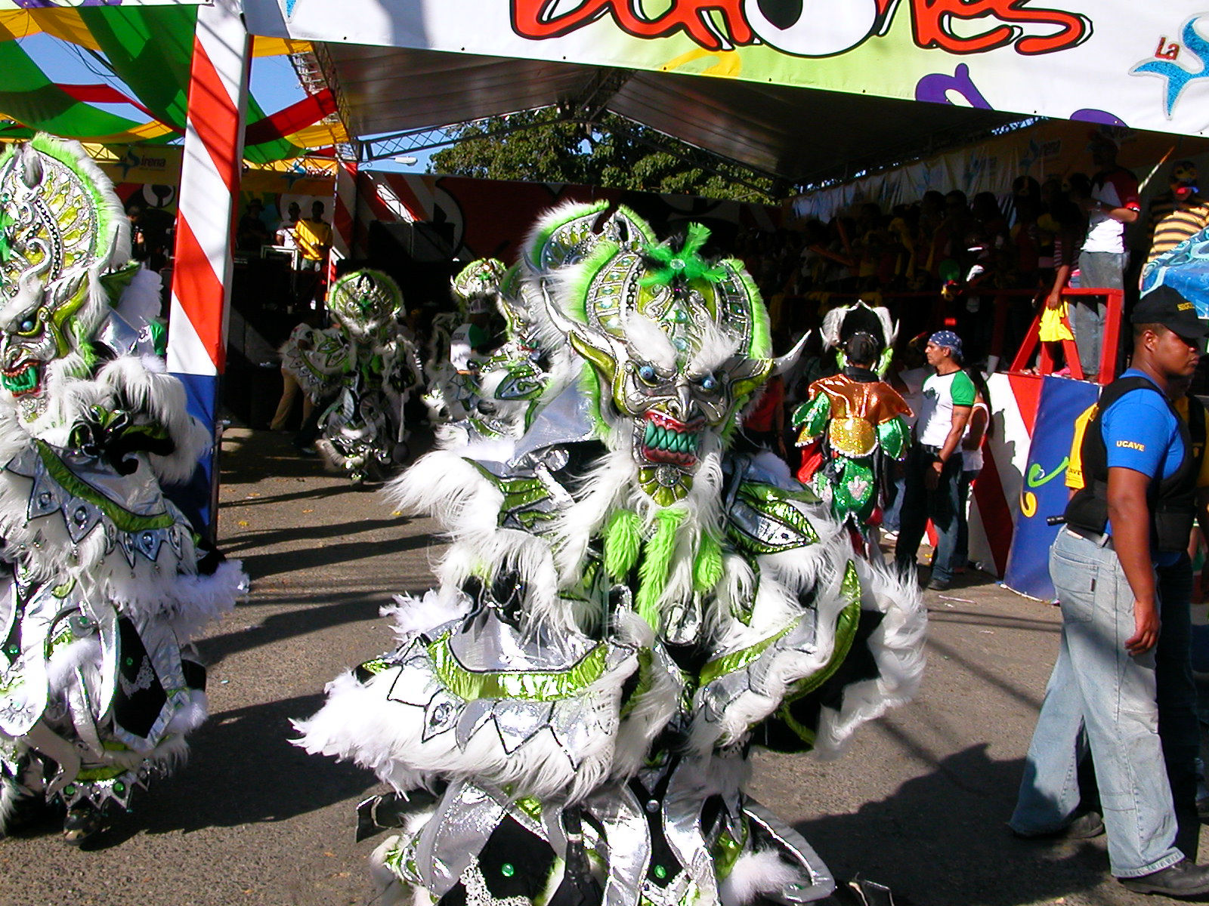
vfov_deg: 38.7
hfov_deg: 50.1
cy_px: 453
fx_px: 1292
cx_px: 604
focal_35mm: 37
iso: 100
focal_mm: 5.6
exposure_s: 1/719
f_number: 4.5
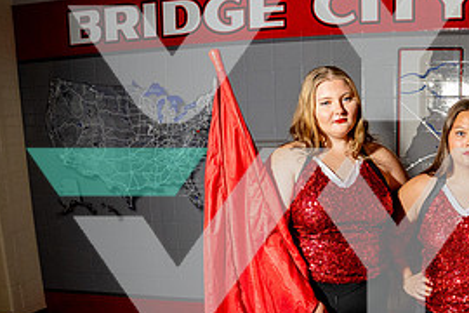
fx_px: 560
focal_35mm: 43
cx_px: 469
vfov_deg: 30.6
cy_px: 241
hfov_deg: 39.9
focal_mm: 20
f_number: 7.1
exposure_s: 1/250
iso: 2000
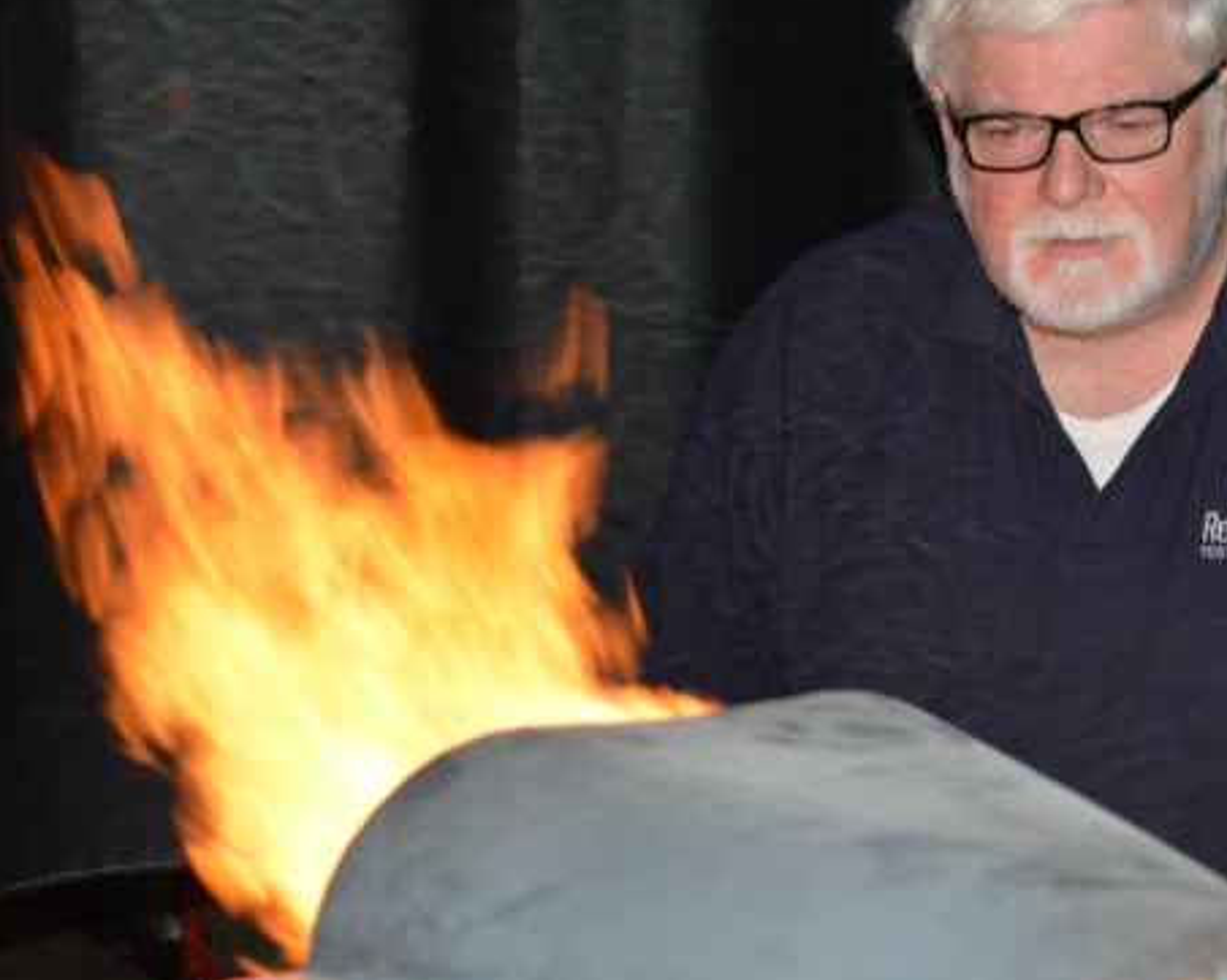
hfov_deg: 23.0
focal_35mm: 83
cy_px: 360
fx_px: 3004
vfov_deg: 18.5
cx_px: 787
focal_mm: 35
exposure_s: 1/125
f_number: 4
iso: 100
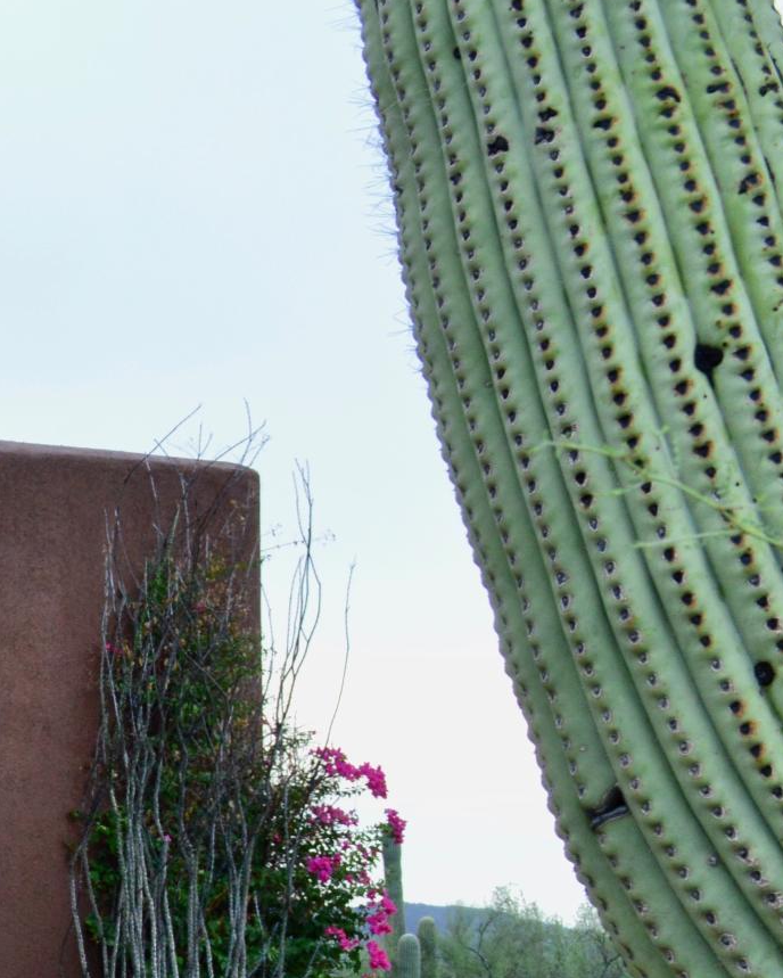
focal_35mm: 108
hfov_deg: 12.2
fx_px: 3126
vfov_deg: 17.6
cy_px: 840
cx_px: -918
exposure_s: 1/60
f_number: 8
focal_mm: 22
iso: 450
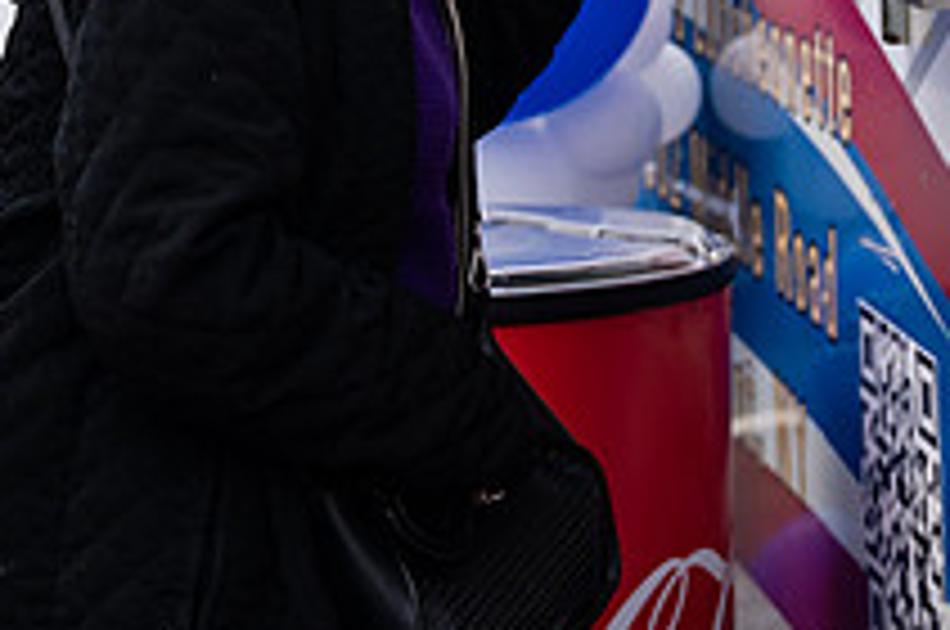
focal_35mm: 158
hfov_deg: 12.7
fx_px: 4163
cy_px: -127
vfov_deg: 8.6
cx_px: 1152
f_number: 3.5
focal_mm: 54
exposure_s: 1/800
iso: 200
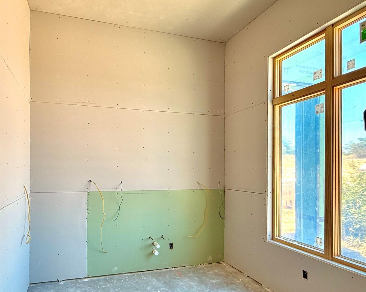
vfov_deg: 60.5
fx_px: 249
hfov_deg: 71.9
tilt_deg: +0.6
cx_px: 147
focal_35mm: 23
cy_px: 171
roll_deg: +0.0
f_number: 2.2
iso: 64
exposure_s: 1/99
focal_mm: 2.22
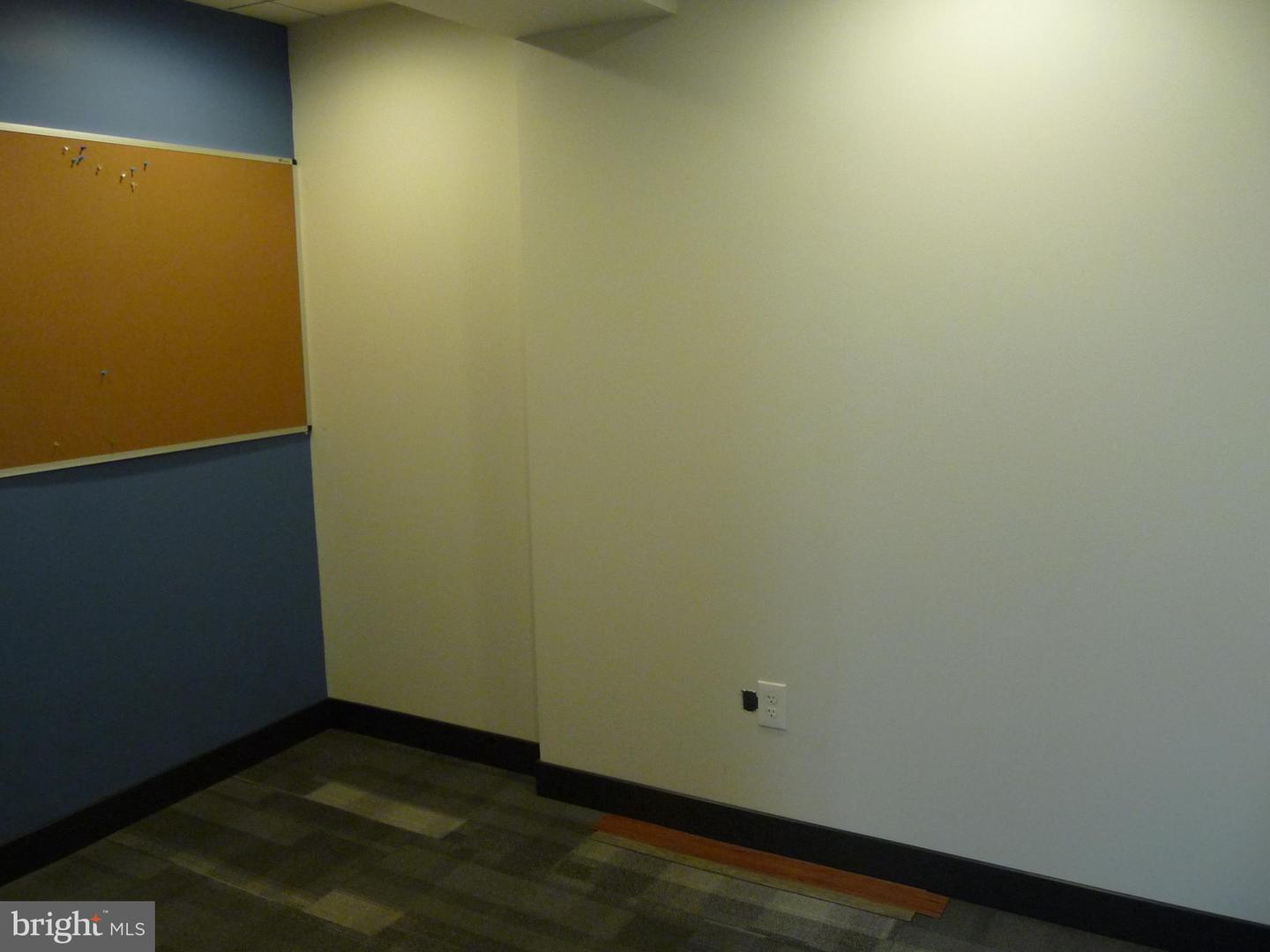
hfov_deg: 56.8
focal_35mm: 32
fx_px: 1174
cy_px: 476
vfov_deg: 44.2
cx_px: 635
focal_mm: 5.3
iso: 320
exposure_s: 1/30
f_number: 3.5
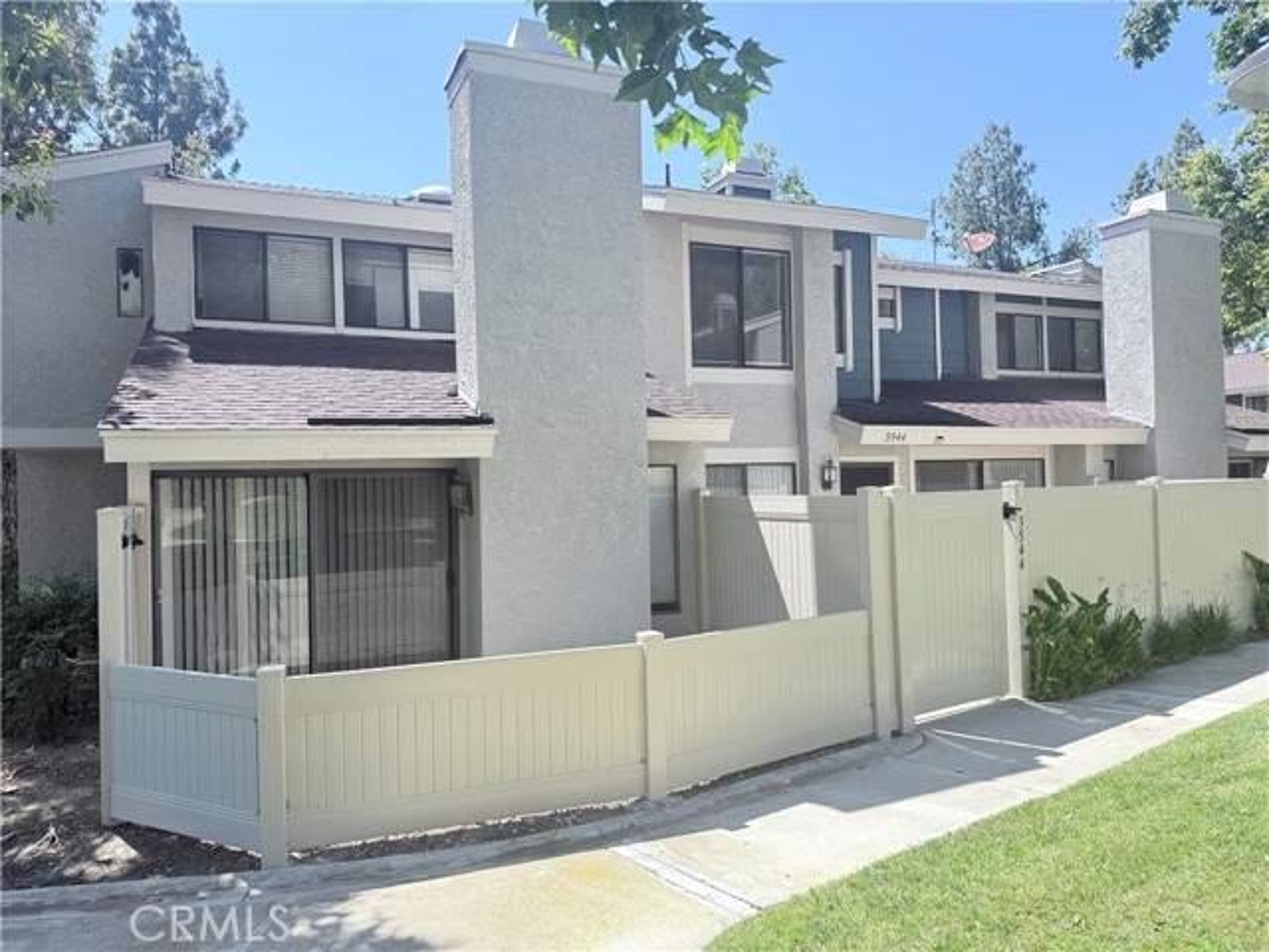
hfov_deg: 71.6
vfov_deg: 56.8
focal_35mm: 24
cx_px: 634
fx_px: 880
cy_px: 476
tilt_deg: +1.3
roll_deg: +1.3
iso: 100
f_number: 1.78
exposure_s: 1/1901
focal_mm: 6.76
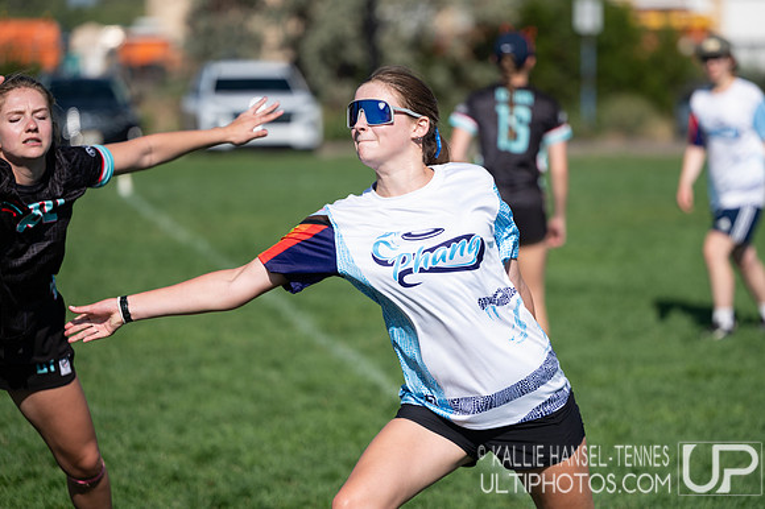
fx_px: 3225
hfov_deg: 13.5
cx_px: 447
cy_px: 212
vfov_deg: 9.0
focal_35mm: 152
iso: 125
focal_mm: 130
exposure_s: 1/4000
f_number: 2.8
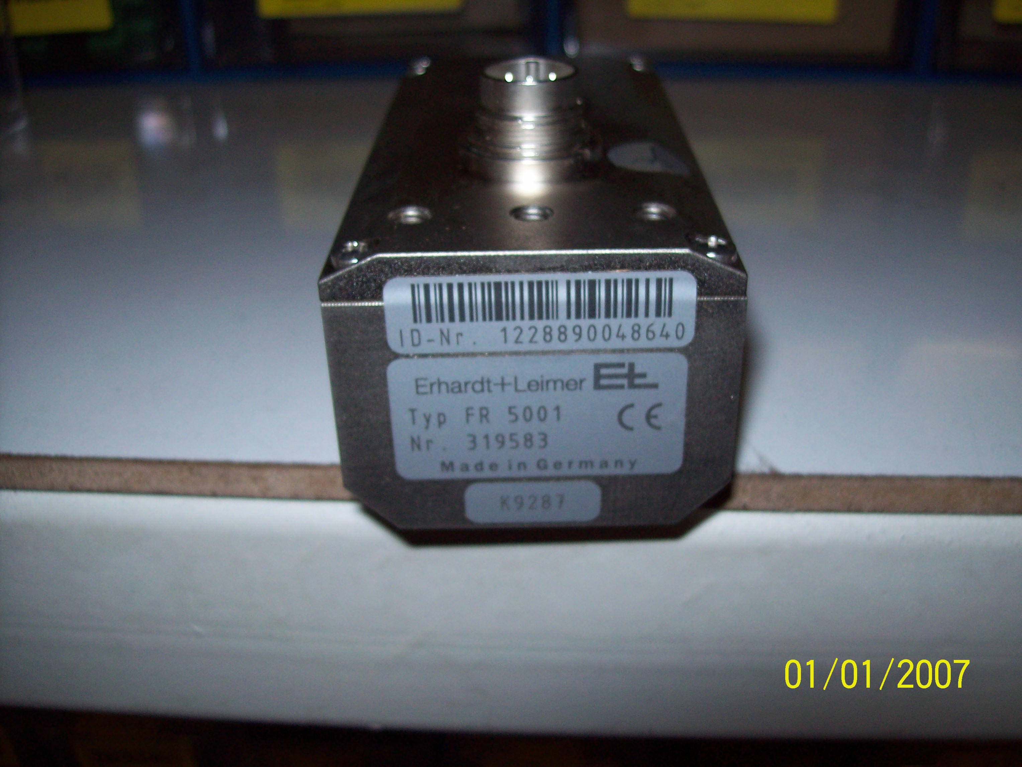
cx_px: 511
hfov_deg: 51.4
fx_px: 1063
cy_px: 384
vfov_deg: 39.7
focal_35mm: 36
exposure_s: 1/64
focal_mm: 6
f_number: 2.7
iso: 80
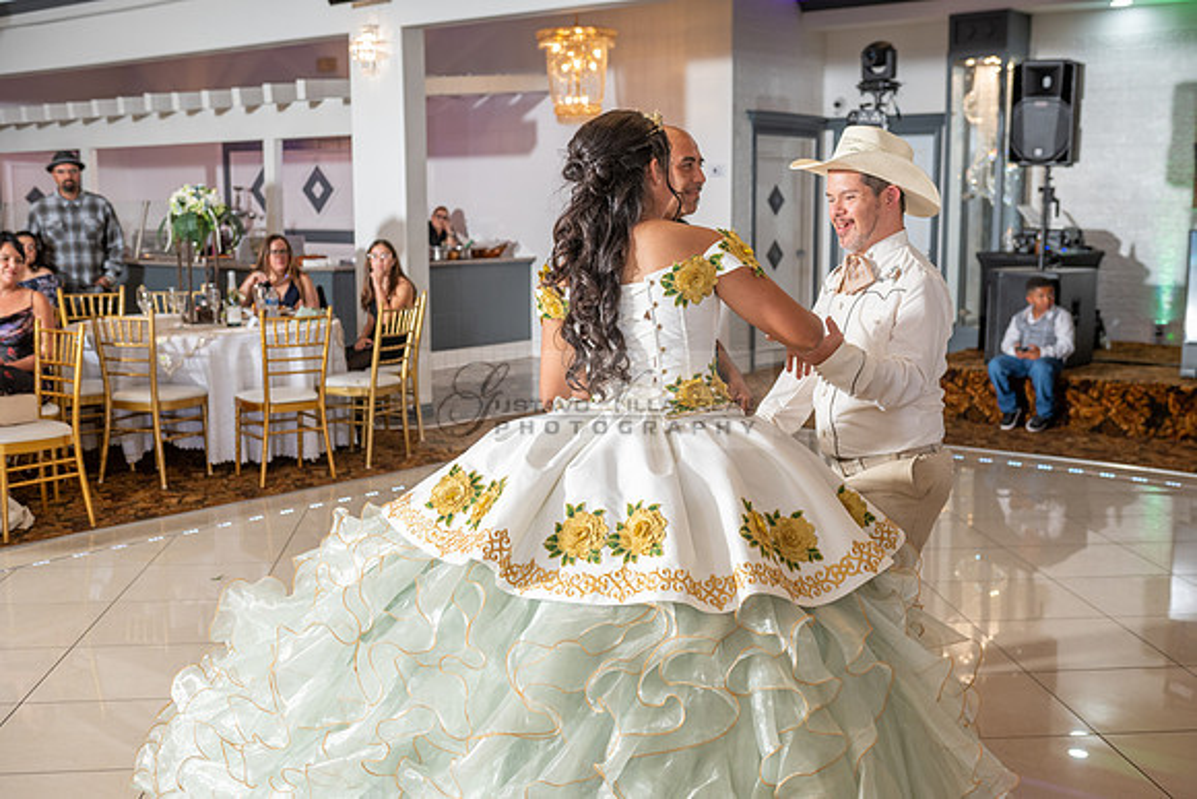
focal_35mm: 40
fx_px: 1330
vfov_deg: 33.4
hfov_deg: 48.4
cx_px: 598
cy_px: 400
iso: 500
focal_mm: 40
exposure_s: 1/200
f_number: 4
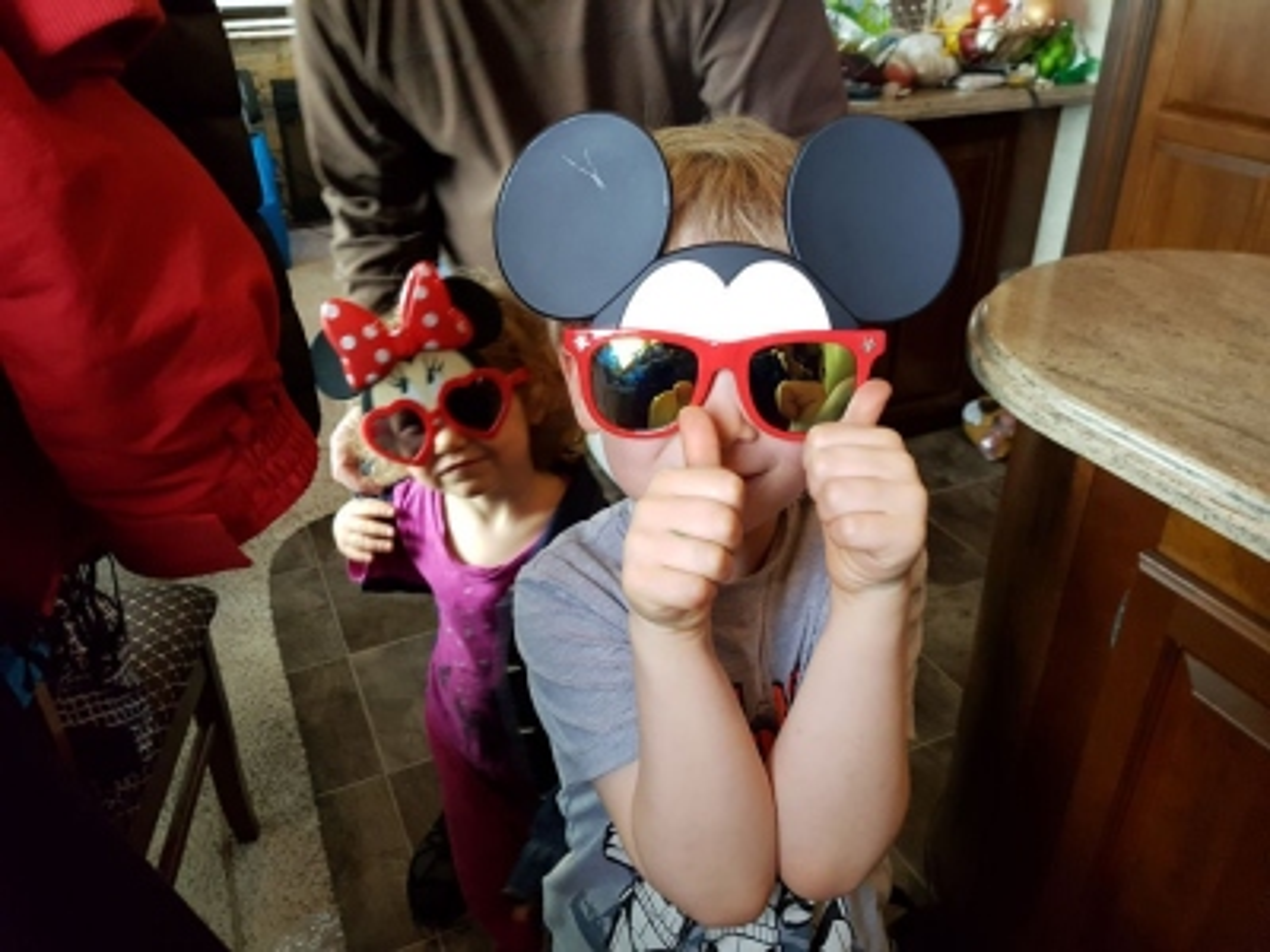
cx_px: 635
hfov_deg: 67.3
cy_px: 476
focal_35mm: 26
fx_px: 954
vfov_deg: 53.1
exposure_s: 1/50
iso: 320
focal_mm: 4.2
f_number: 1.7
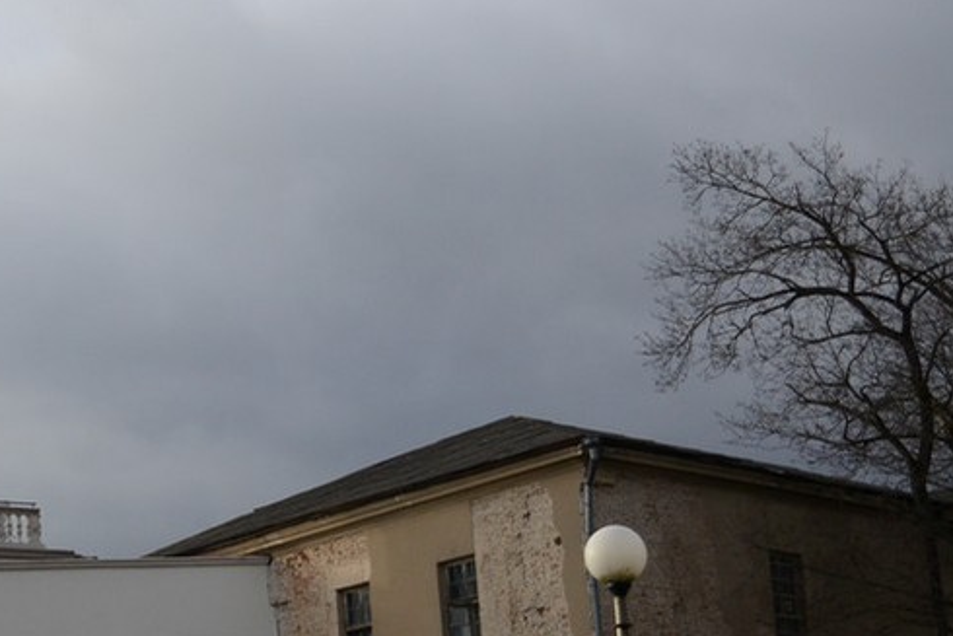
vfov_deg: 14.7
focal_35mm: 93
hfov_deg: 20.7
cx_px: -137
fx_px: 2462
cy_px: 422
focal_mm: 38
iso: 1000
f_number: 4
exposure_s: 1/8000
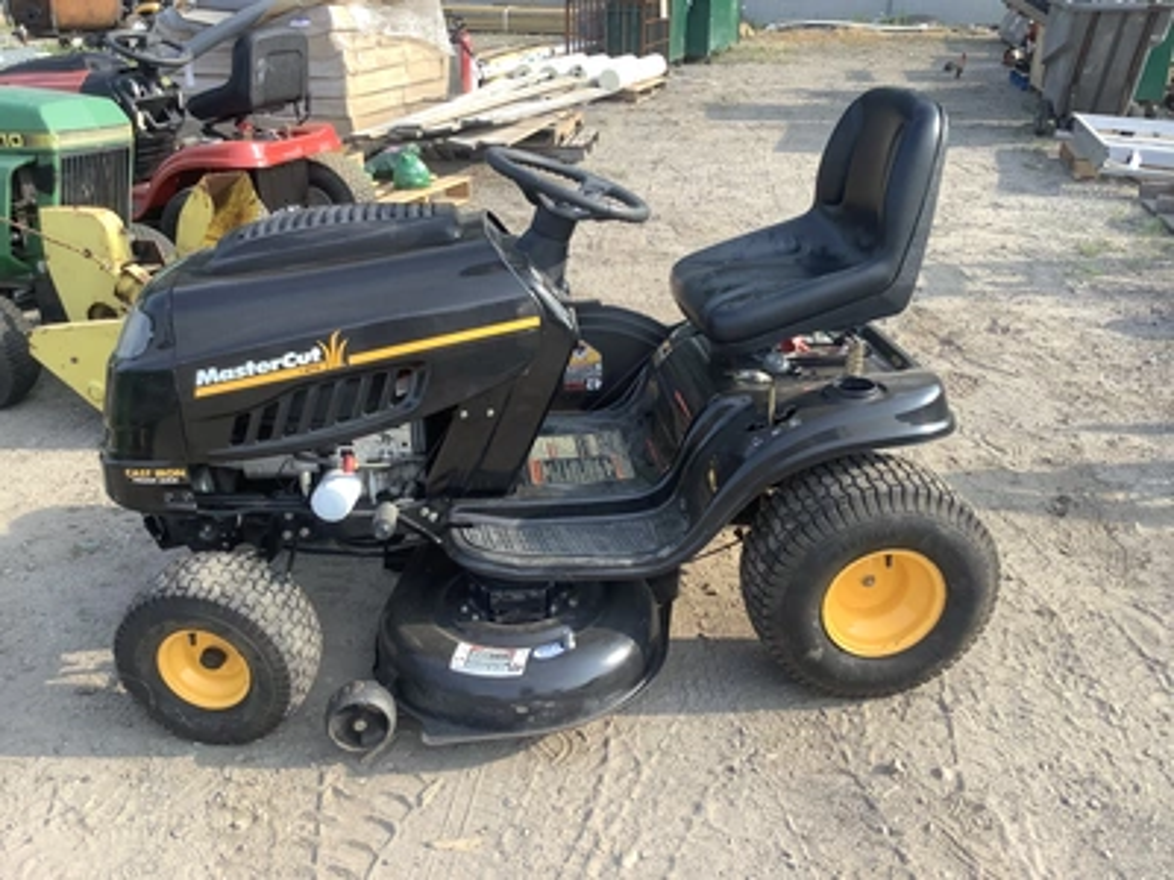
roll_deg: +0.7
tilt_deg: -24.8
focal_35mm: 31
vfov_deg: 45.4
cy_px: 440
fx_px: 1051
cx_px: 587
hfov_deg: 58.4
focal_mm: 3.3
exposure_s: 1/270
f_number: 2.4
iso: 25
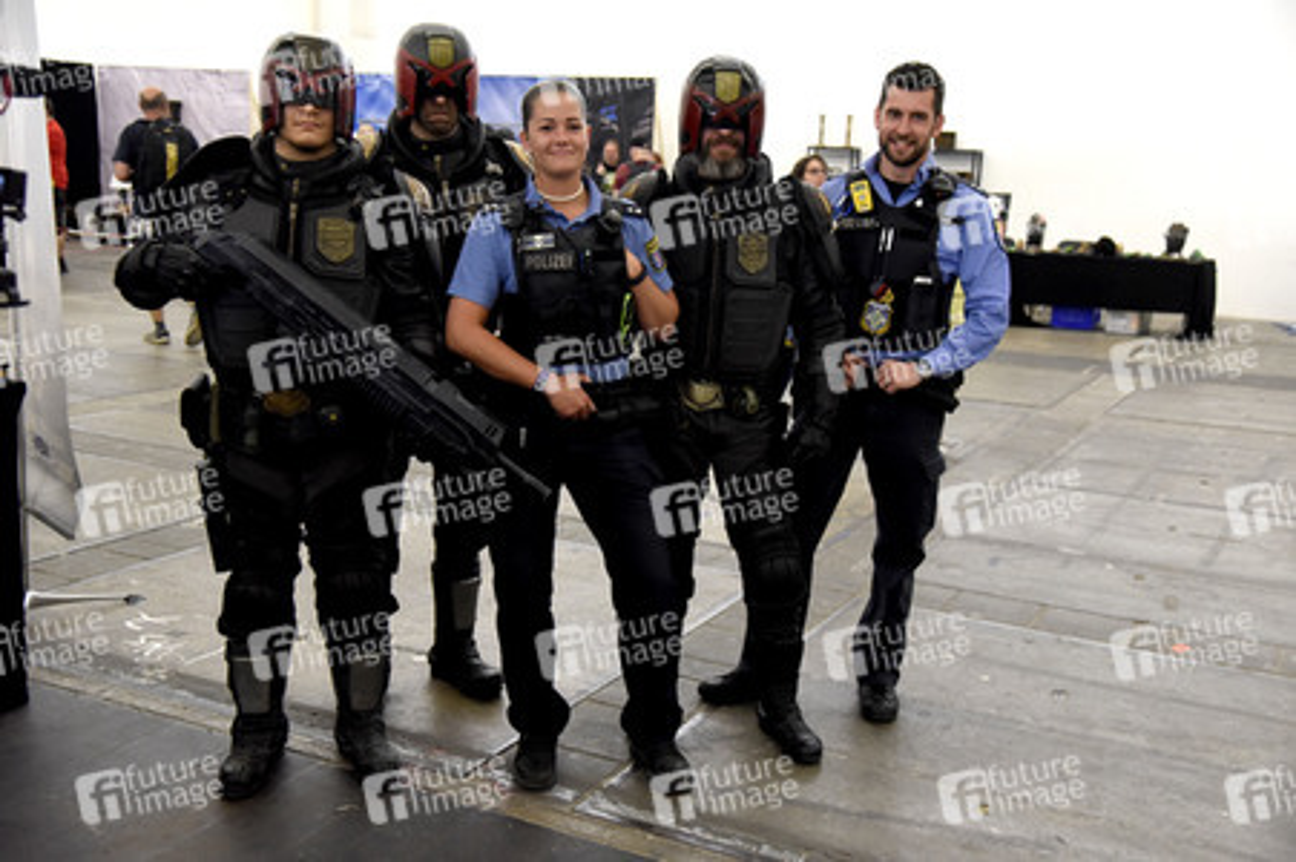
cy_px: 431
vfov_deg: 35.0
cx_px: 648
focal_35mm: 38
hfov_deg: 50.7
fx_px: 1367
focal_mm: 38
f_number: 4.5
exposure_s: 1/100
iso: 5000
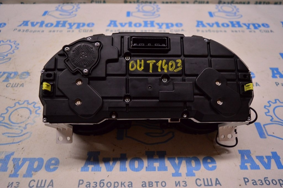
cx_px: 142
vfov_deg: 43.5
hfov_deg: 62.0
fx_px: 236
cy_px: 94
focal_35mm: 30
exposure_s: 1/400
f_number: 4
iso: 1600
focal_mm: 20
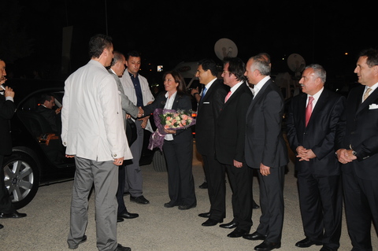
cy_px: 126
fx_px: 441
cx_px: 189
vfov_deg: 31.8
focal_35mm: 42
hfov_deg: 46.4
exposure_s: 1/60
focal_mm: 28
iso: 400
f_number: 5.6
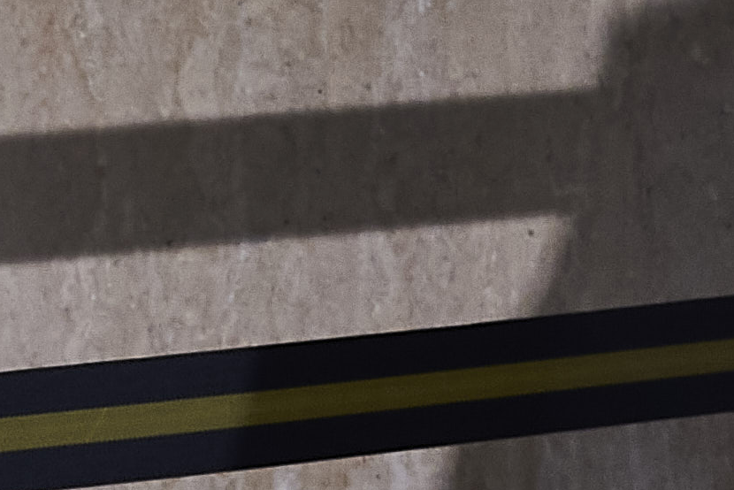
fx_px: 7811
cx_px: -364
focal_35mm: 383
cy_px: 1215
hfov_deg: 5.3
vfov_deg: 3.5
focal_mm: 35
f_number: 11
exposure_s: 1/125
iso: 400
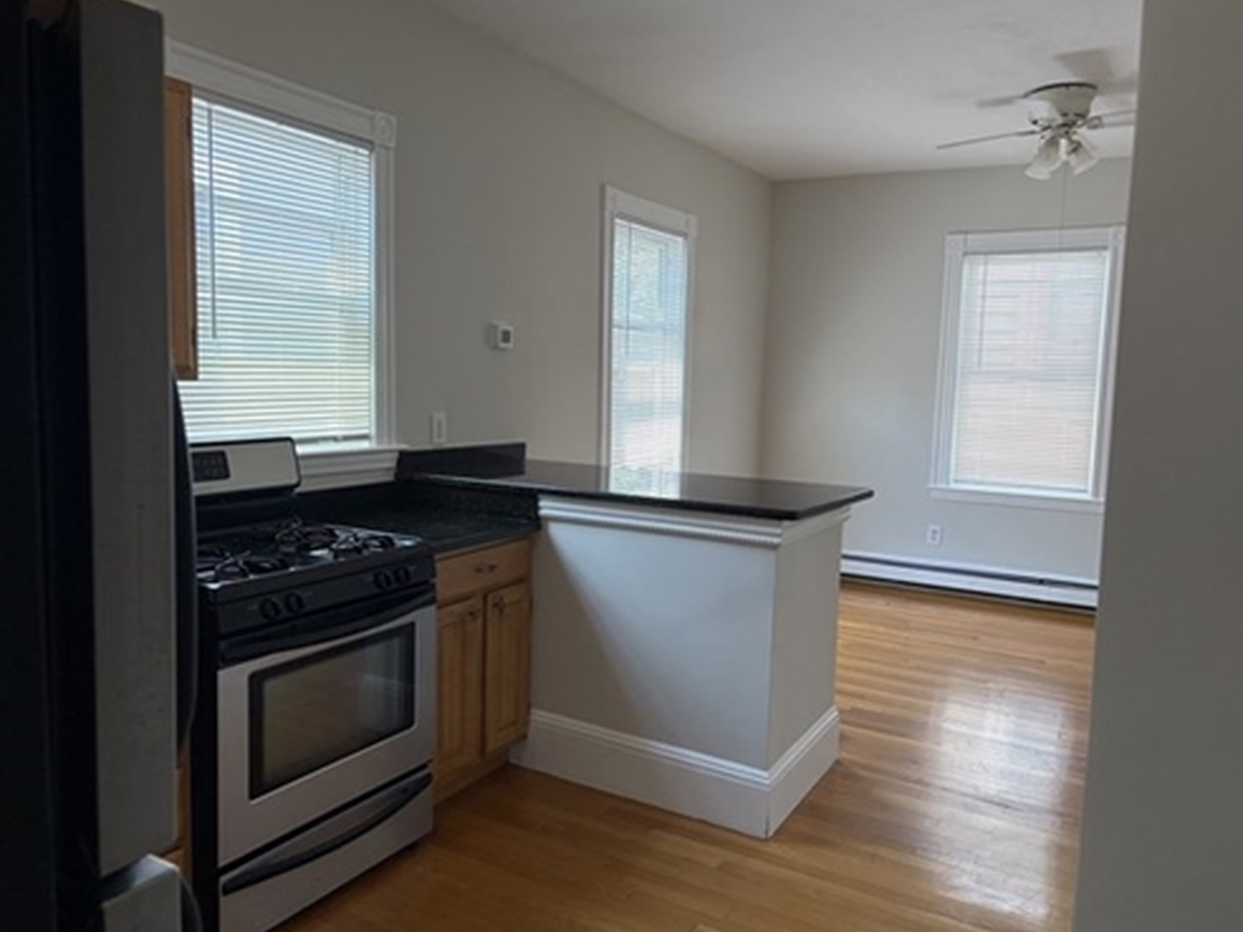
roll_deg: -1.4
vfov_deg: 51.4
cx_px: 635
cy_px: 471
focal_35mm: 27
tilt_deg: -5.0
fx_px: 970
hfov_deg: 65.3
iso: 100
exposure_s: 1/160
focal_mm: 5.96
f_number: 1.6
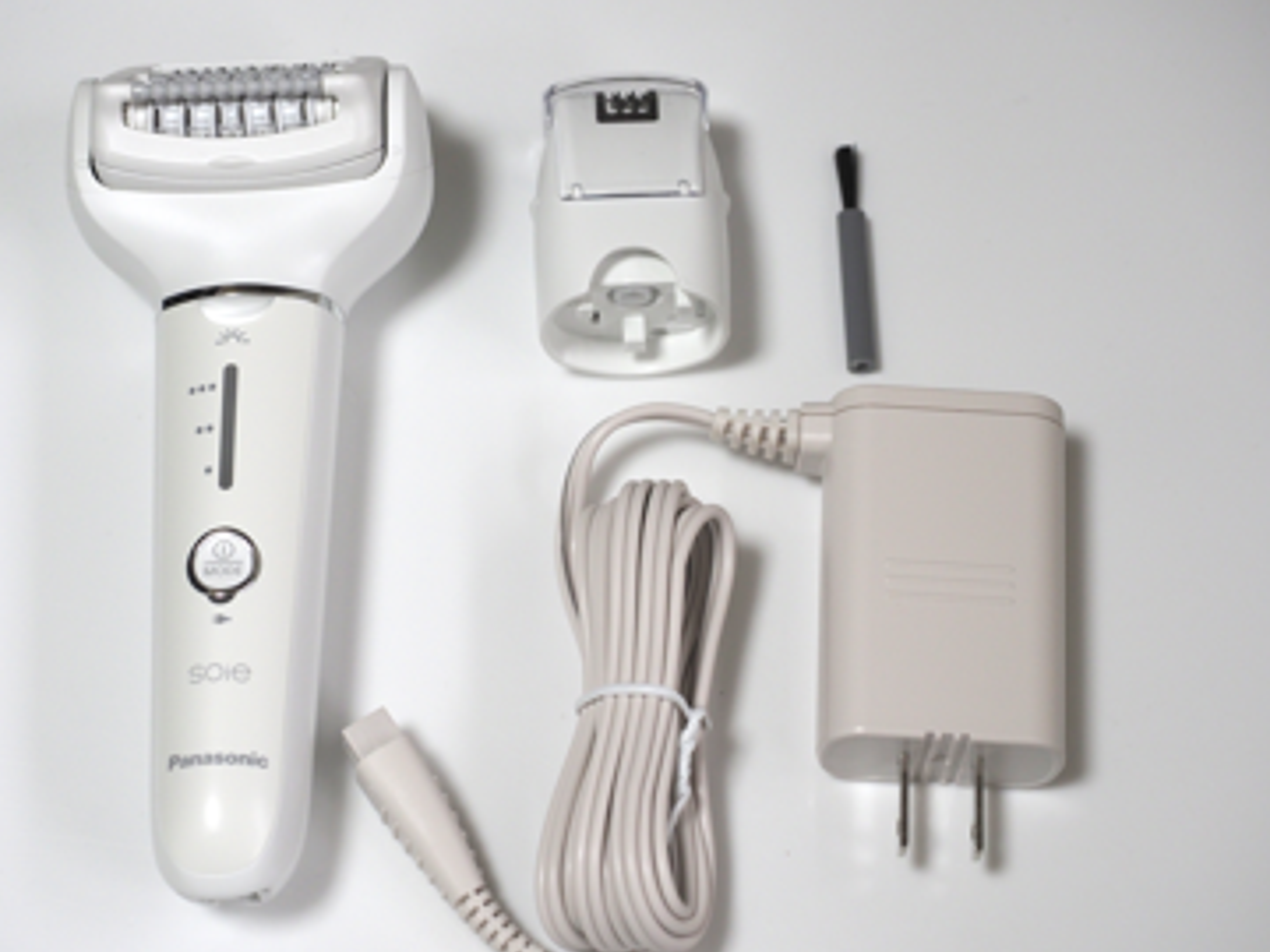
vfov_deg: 16.6
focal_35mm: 89
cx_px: 593
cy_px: 515
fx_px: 3265
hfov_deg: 22.0
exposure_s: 1/80
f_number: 4.5
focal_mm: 40
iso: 500
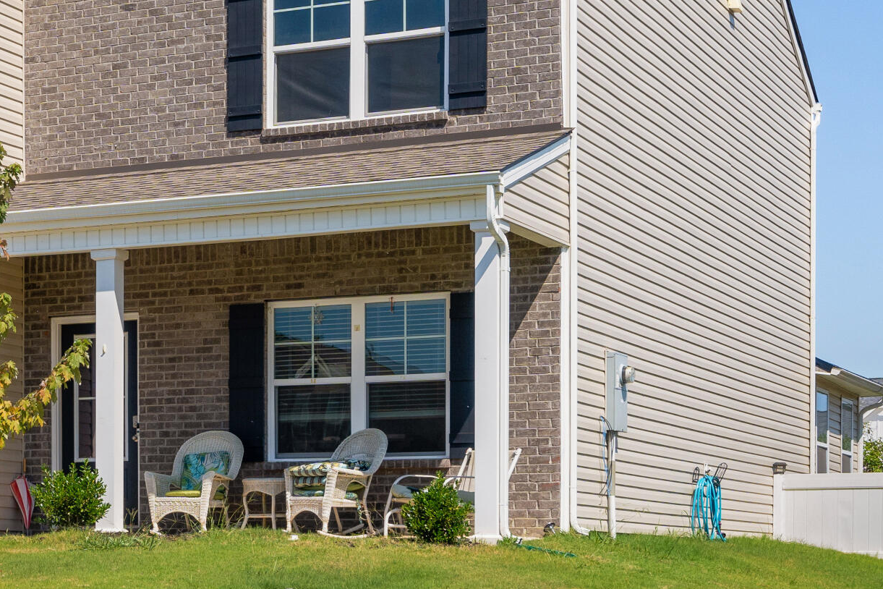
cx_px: 71
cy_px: 197
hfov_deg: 23.0
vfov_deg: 15.9
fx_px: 2109
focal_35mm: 86
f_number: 7.1
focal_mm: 35
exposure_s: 1/1000
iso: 320
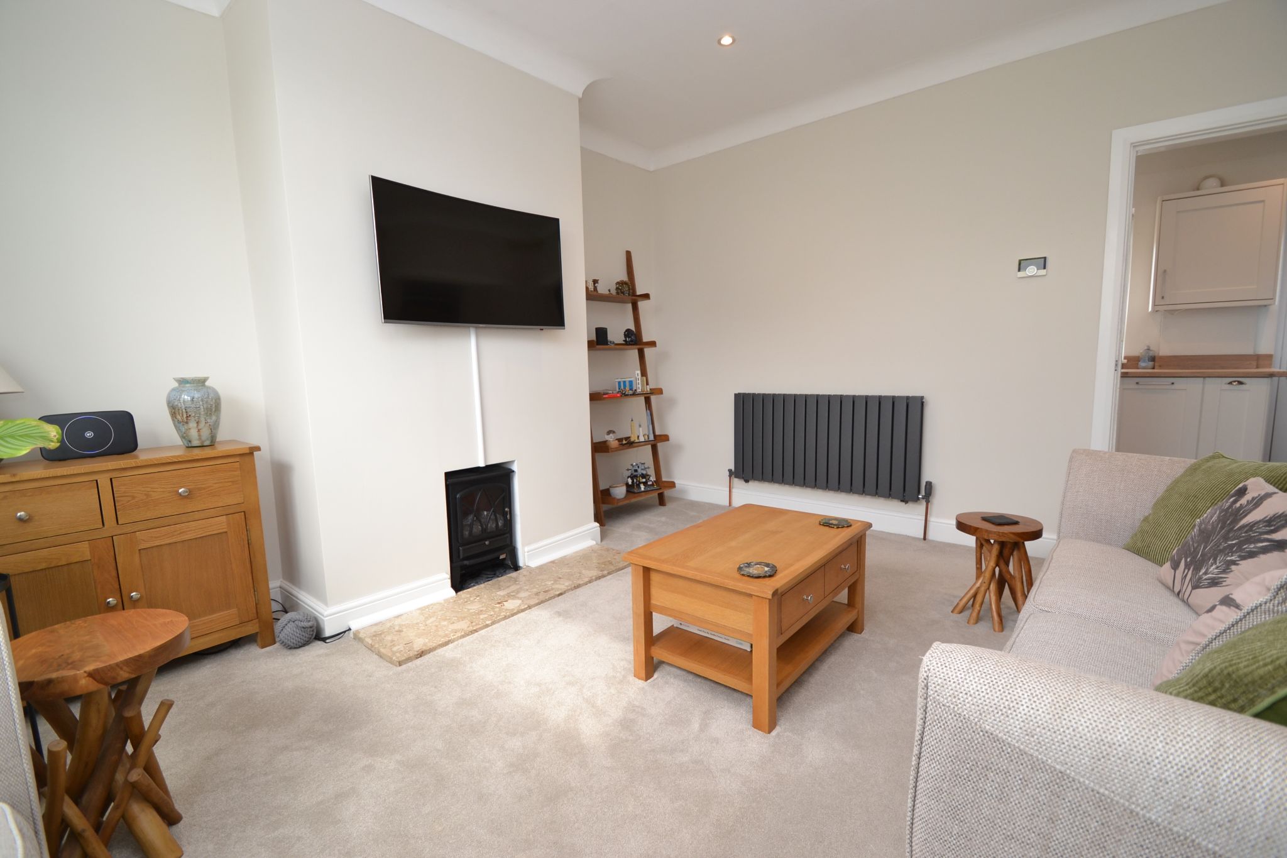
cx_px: 644
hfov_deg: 100.4
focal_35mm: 15
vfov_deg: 77.3
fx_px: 536
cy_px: 429
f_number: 4.5
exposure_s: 1/80
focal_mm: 10
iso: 400
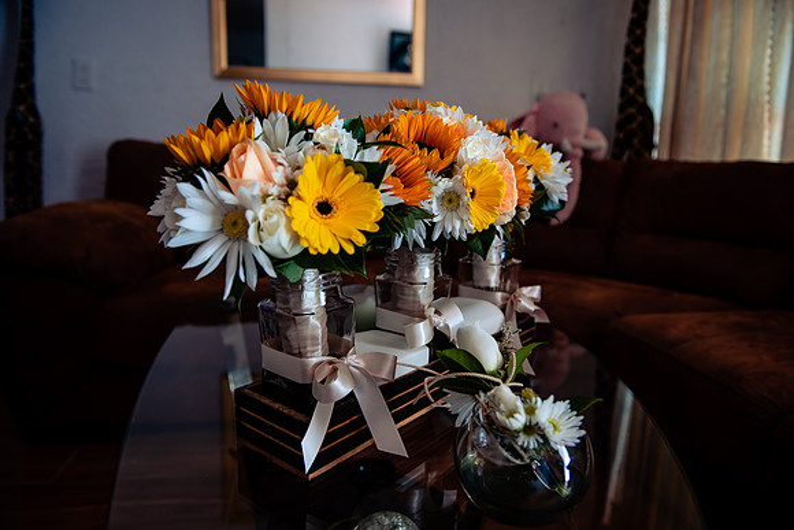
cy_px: 265
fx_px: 543
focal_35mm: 25
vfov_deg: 52.0
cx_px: 397
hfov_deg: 72.3
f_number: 3.2
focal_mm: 24
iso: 200
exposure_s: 1/100
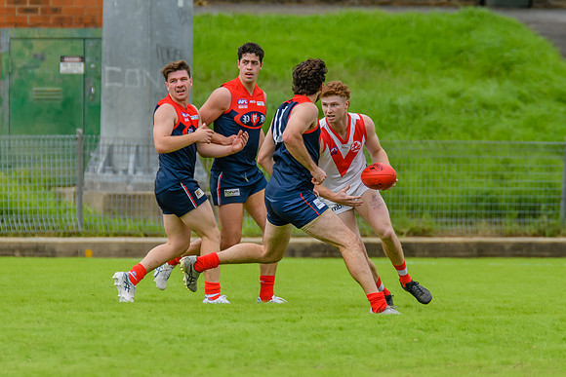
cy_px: 142
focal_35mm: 860
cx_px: 373
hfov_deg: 2.4
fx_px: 13521
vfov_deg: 1.6
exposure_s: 1/2500
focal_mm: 420
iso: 800
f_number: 5.6
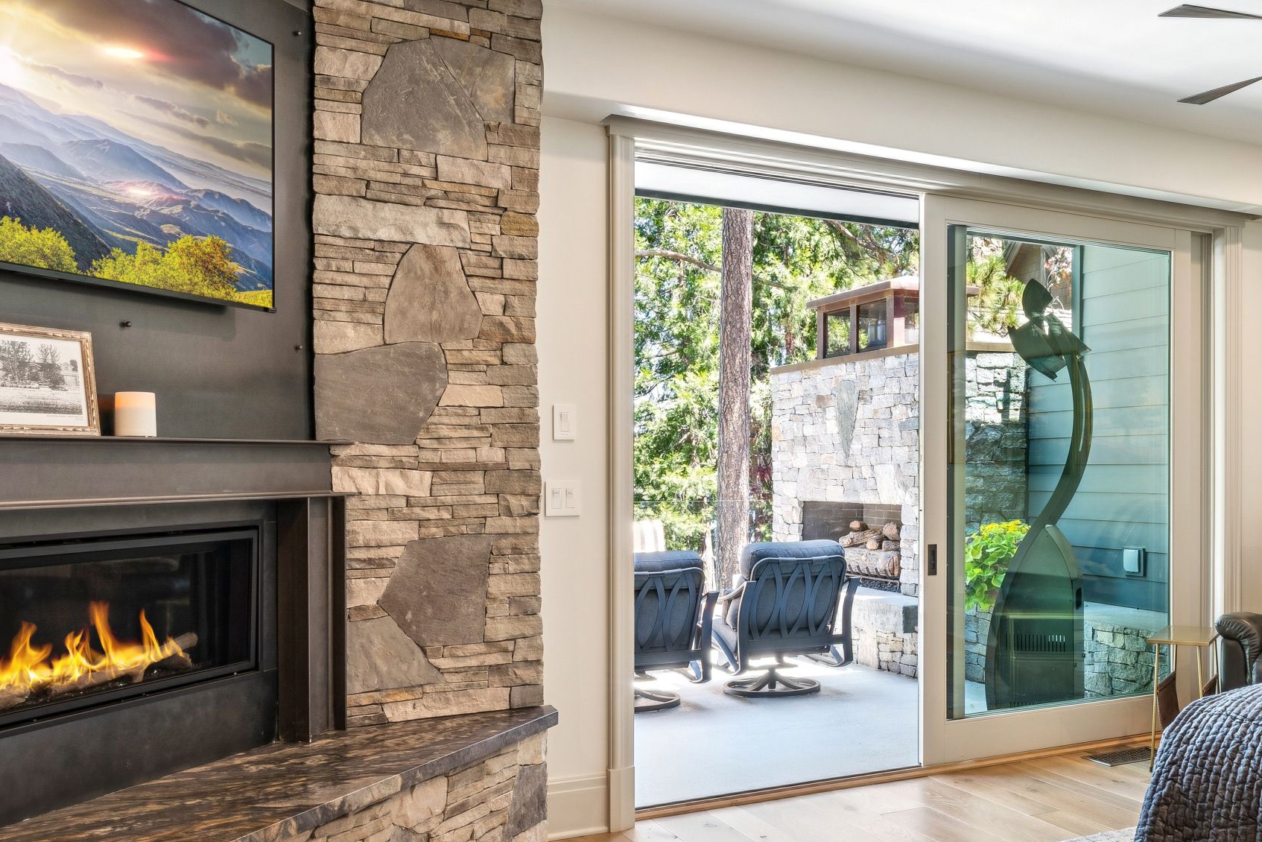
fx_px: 1207
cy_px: 489
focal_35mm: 34
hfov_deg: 53.8
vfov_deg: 38.4
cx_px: 867
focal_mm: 16.2
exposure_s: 1/1.67
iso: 100
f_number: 13
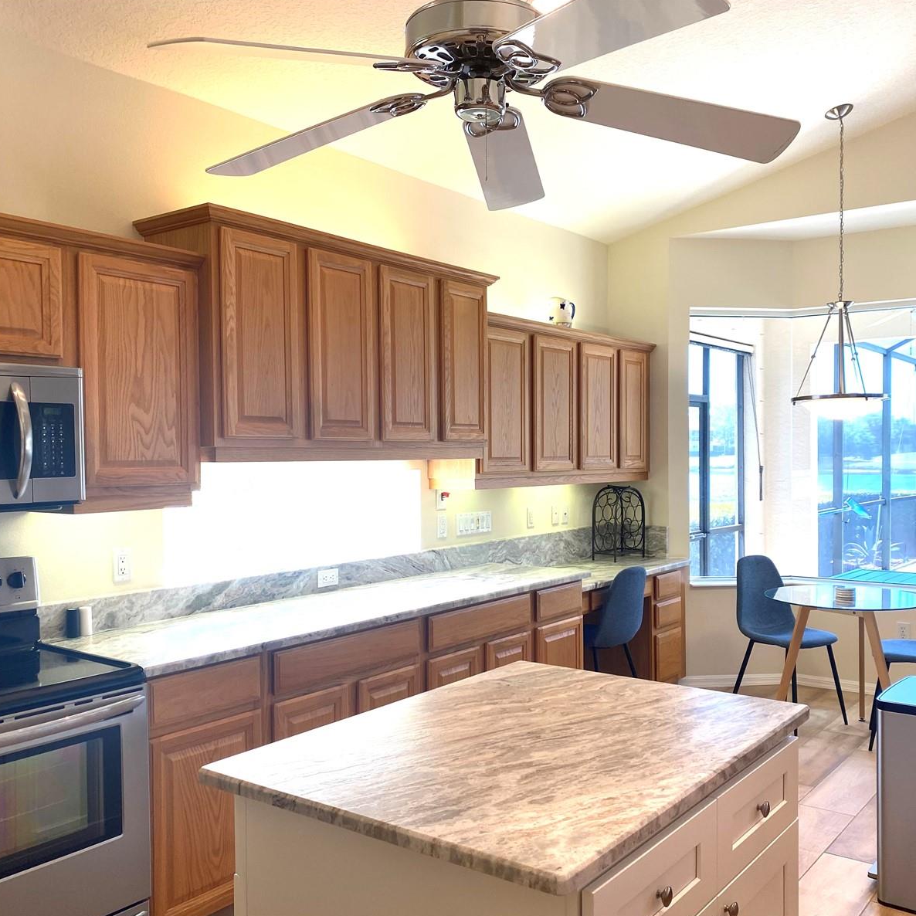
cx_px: 508
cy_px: 458
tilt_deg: -0.3
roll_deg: +0.5
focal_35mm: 31
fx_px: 928
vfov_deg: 52.5
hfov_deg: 52.4
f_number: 1.8
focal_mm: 4.25
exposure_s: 1/120
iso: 64
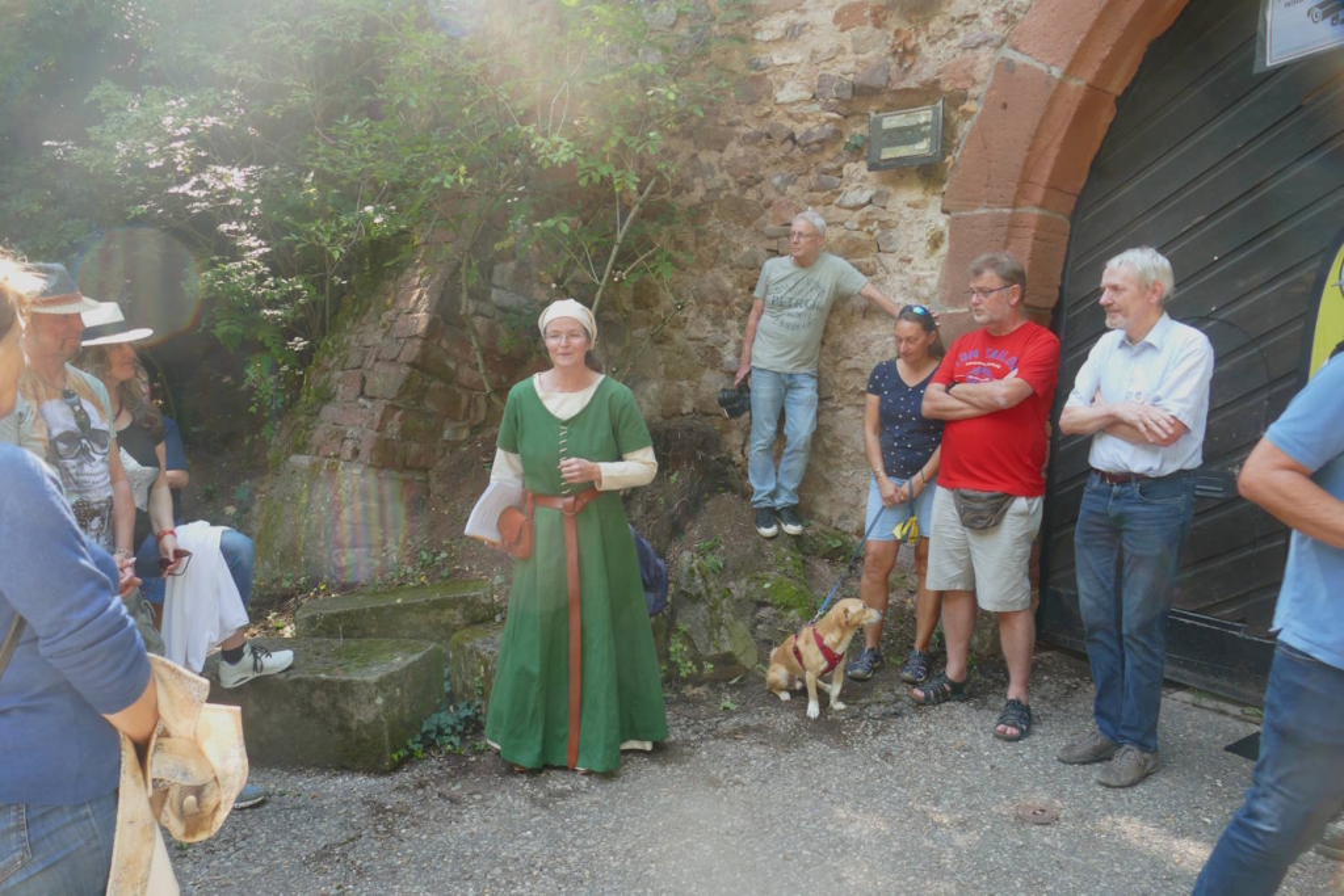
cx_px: 672
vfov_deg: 51.3
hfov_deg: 71.5
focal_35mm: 25
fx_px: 933
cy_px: 448
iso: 125
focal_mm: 9.12
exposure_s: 1/100
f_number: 2.8
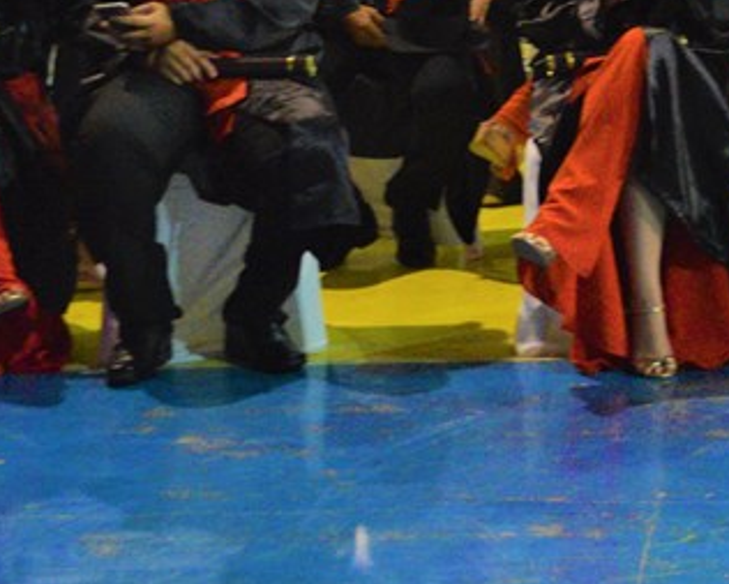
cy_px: -190
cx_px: 946
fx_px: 3151
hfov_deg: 12.8
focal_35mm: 146
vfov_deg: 10.3
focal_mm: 32
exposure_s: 1/30
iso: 3200
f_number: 4.8
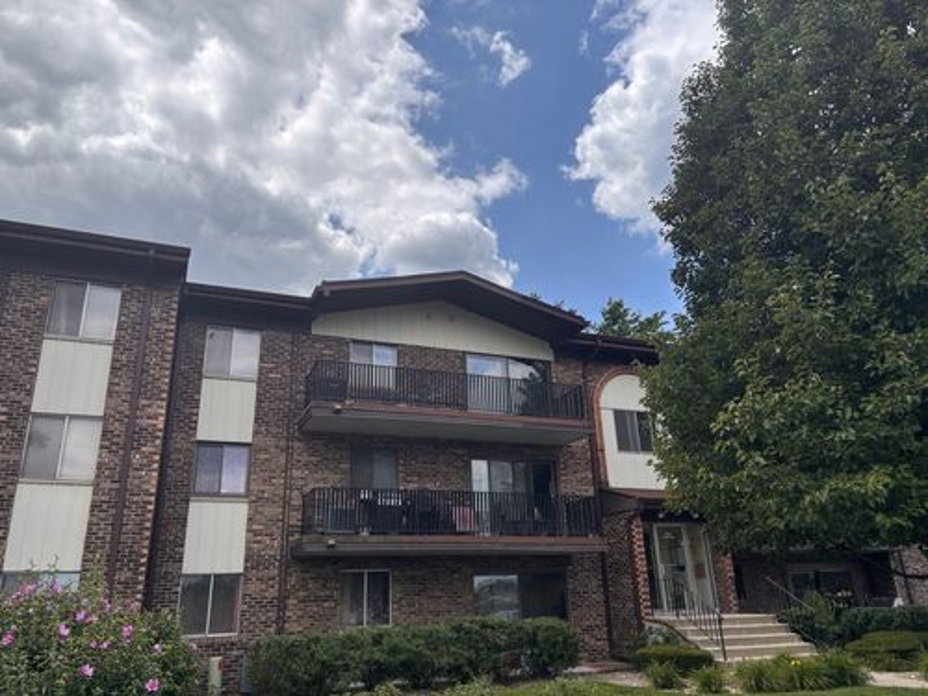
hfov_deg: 67.3
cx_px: 464
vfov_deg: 53.1
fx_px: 697
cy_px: 348
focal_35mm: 26
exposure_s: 1/3937
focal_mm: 5.96
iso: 50
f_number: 1.6
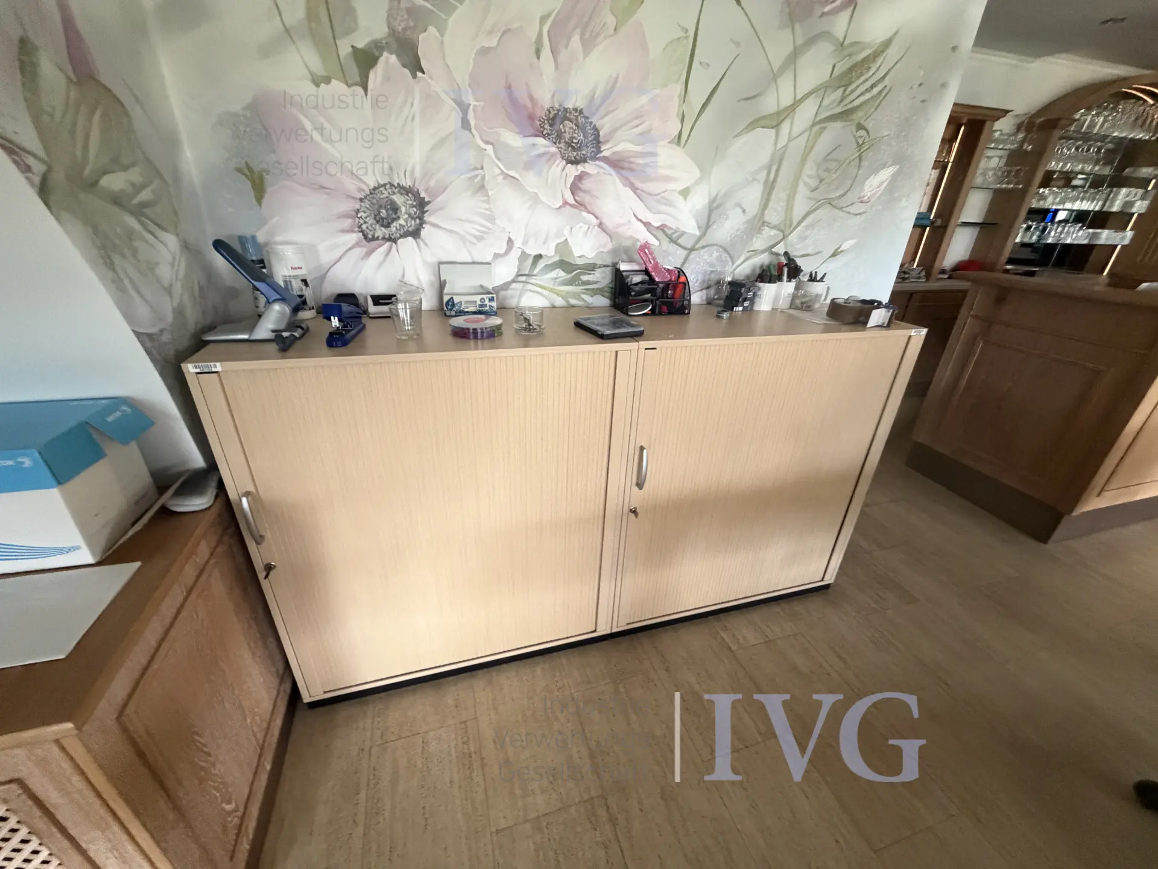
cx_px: 579
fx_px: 468
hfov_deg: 102.1
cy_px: 434
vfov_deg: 85.7
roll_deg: -0.7
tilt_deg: -24.8
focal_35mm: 14
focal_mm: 2.22
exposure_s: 1/60
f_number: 2.2
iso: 500
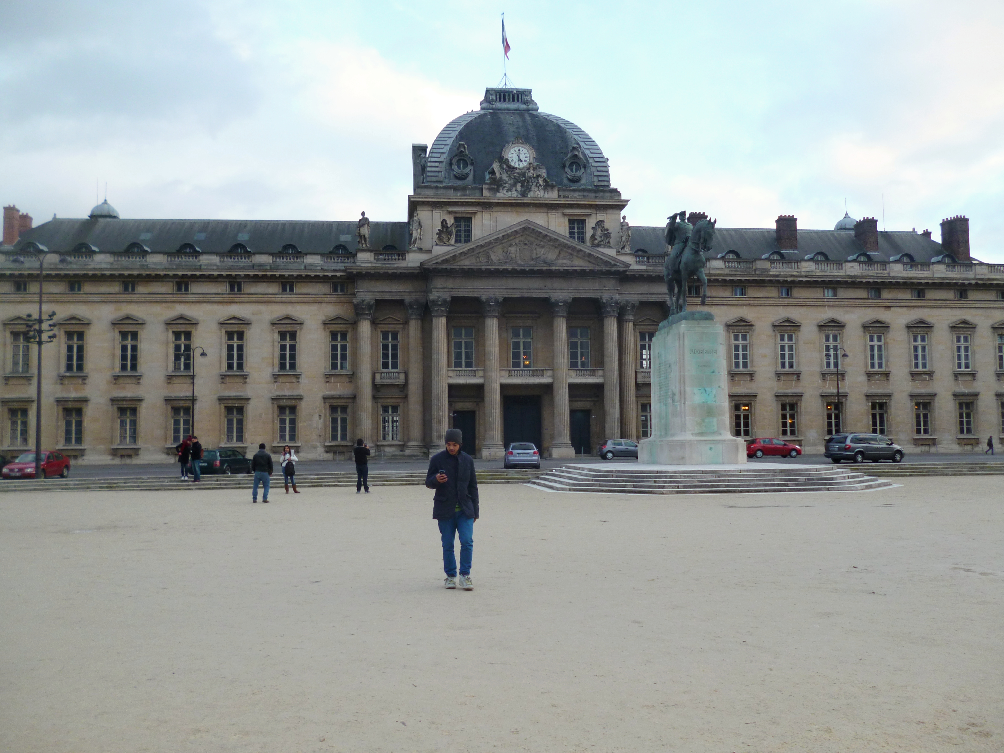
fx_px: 812
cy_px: 376
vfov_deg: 49.8
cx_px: 502
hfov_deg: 63.4
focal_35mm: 28
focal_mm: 5
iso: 100
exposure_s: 1/100
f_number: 3.1
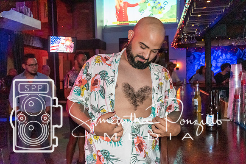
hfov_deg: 59.5
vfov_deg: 41.7
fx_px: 215
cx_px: 123
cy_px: 82
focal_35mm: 32
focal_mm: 21
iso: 6400
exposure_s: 1/60
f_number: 3.8
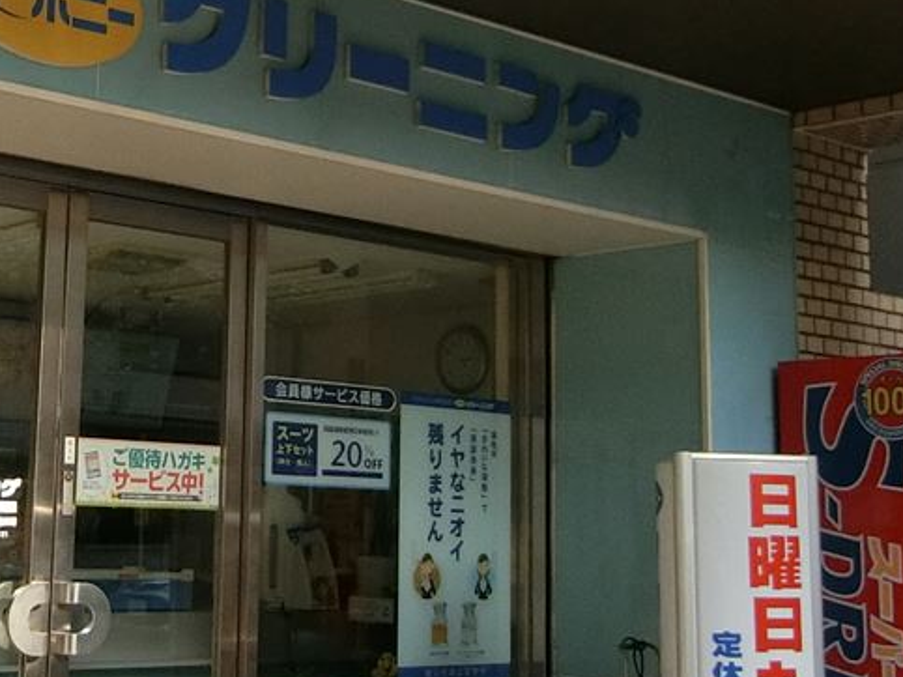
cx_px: 239
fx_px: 1643
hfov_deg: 30.3
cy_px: 209
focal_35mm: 63
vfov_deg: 23.1
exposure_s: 1/1000
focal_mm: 4.06
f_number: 2.7
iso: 250
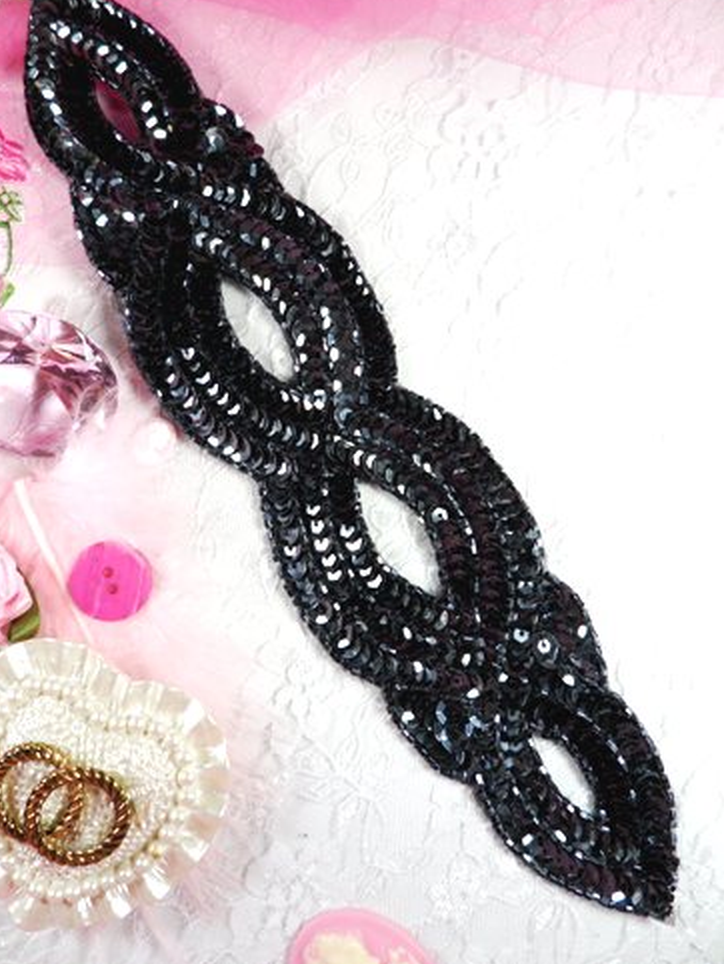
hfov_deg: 49.8
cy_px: 470
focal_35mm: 28
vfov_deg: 63.4
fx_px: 780
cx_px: 351
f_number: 3.5
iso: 80
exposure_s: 1/180
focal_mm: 4.9
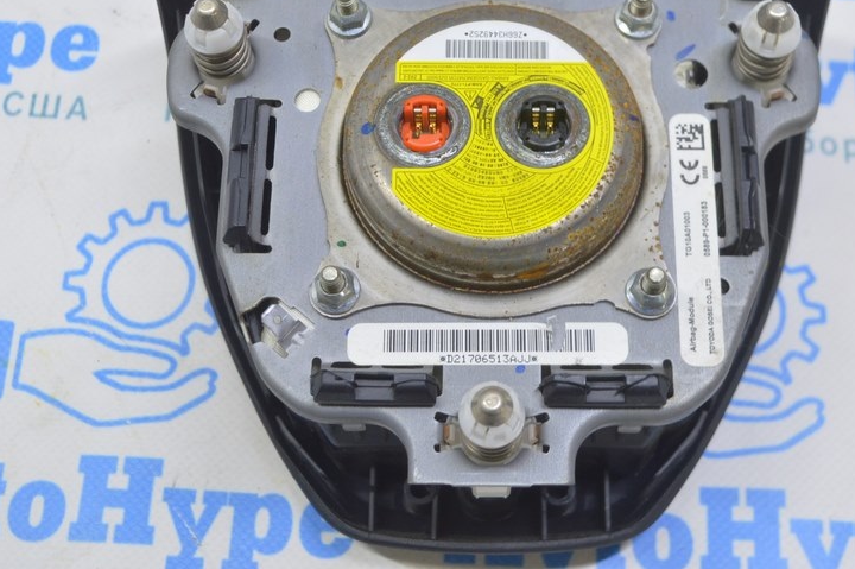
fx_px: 1519
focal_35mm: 64
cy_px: 166
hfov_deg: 31.4
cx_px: 454
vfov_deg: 21.1
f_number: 5.6
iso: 400
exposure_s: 1/20
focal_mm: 30
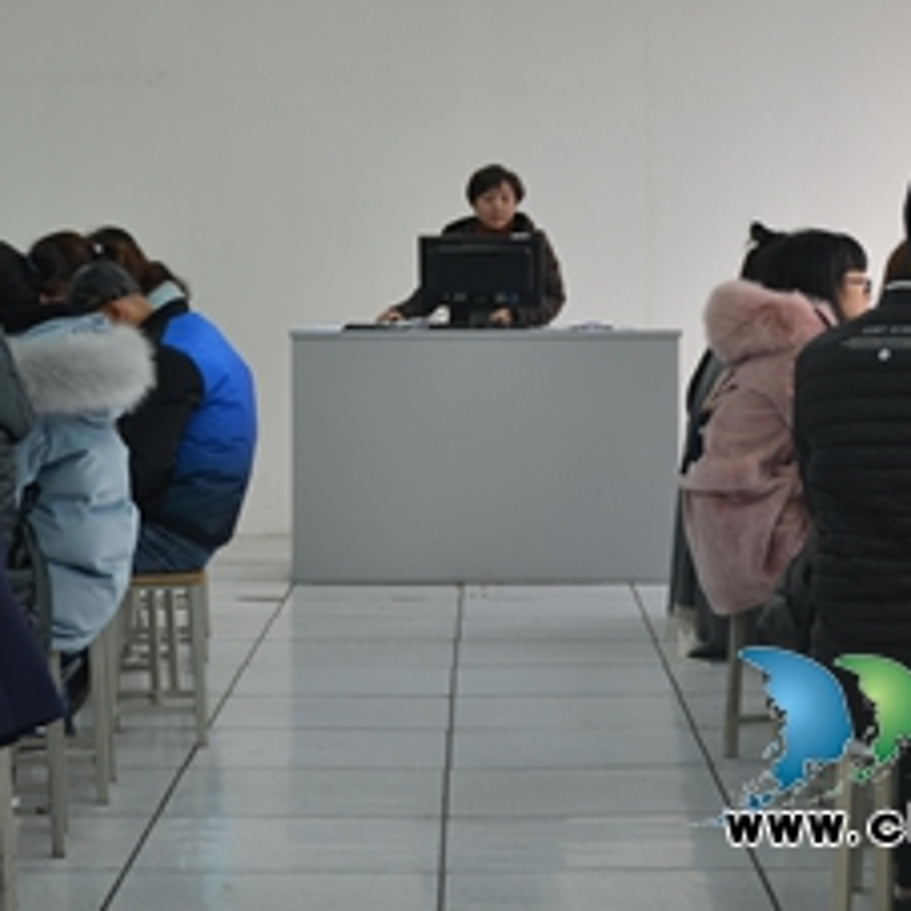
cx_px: 449
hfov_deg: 17.2
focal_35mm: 101
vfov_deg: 17.2
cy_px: 263
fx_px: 3007
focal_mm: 36
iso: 100
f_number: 4
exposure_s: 1/30
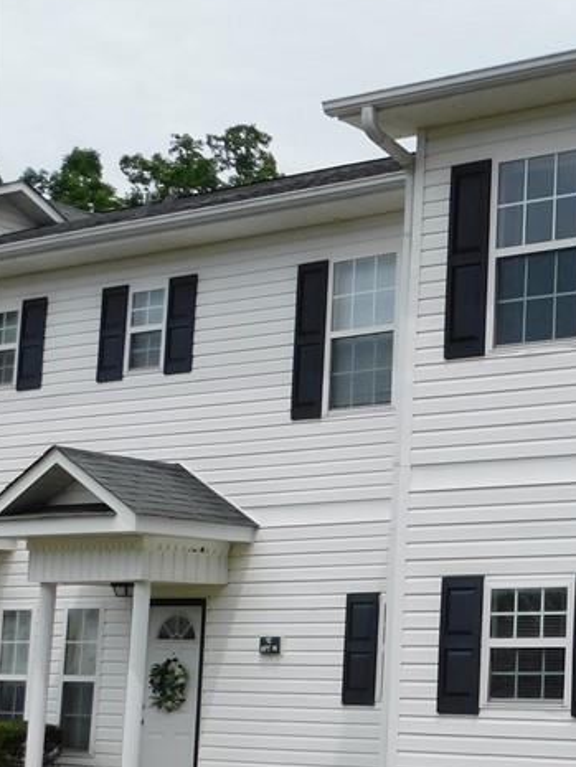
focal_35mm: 66
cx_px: 835
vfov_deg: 29.3
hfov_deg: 19.7
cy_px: 477
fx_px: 1464
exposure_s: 1/500
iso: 125
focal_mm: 5.3
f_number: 6.4
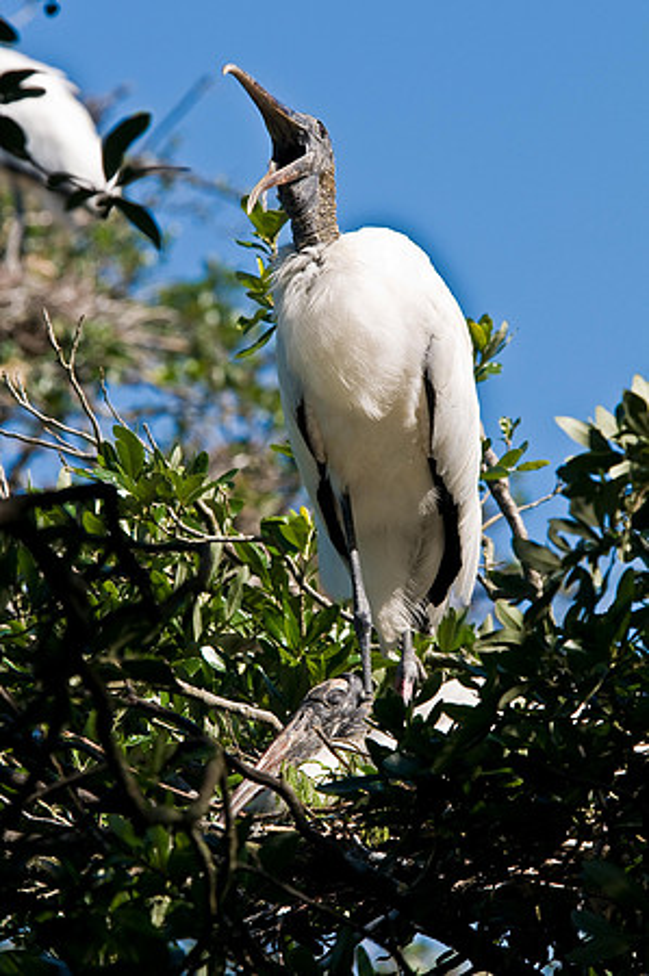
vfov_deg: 6.0
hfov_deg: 4.0
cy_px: 488
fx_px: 9350
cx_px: 324
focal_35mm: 345
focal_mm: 230
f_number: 9
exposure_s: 1/250
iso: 200
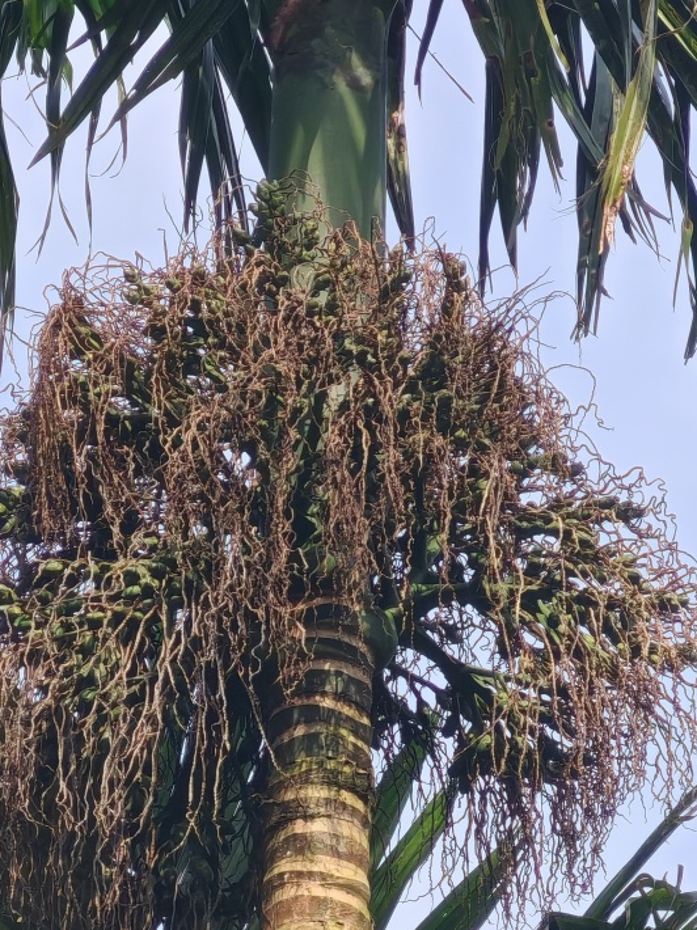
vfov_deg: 8.1
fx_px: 6581
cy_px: 599
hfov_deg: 6.1
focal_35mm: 245
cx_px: 338
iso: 50
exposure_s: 1/470
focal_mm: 8.67
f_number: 2.4
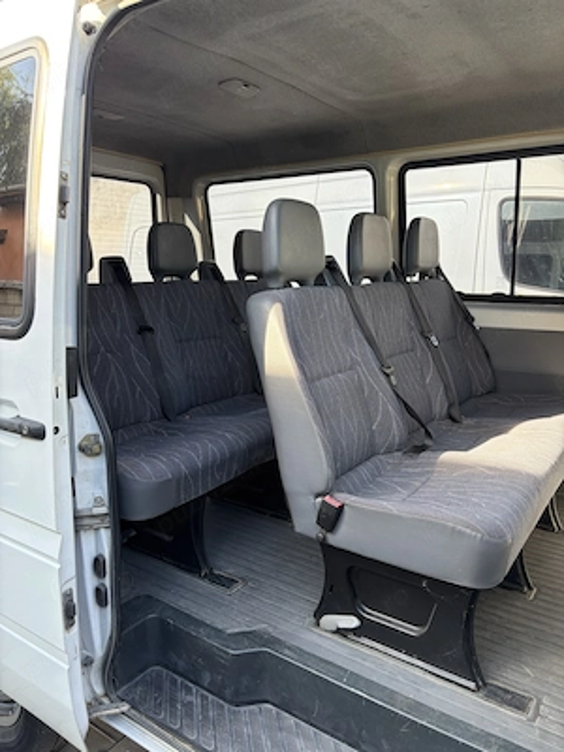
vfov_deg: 67.3
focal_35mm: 26
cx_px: 282
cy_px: 376
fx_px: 565
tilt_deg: -9.4
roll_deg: +0.3
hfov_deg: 53.1
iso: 64
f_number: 1.6
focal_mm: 5.96
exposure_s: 1/201
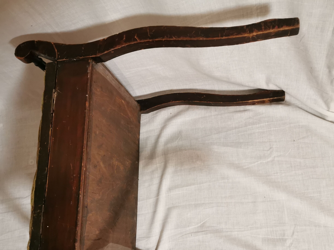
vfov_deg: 41.5
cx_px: 164
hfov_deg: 54.0
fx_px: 328
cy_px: 157
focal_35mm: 34
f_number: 1.8
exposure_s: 1/50
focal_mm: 5.58
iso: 320
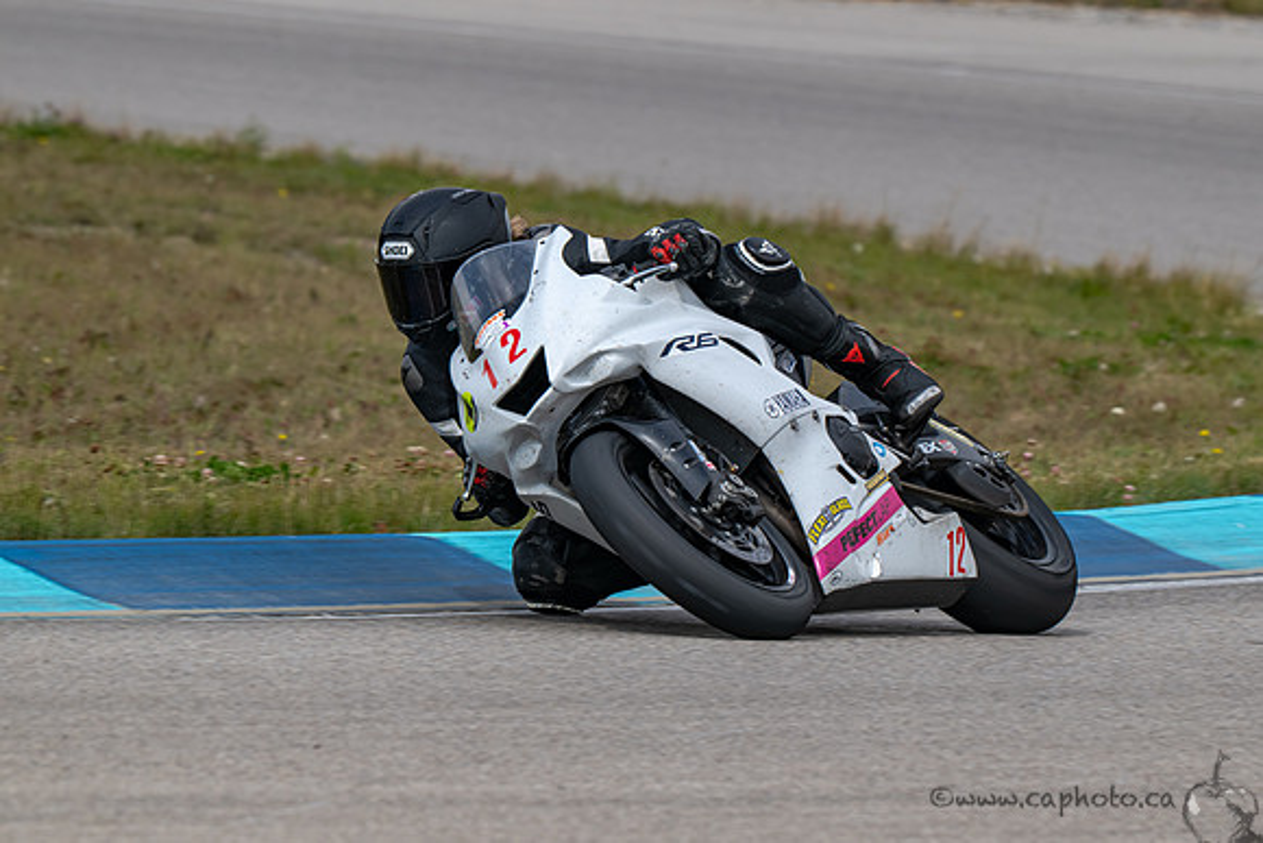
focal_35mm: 566
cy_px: 396
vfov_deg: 2.4
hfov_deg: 3.6
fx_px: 19872
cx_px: 745
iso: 400
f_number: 11
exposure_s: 1/800
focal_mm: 480
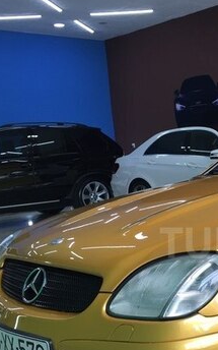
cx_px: 264
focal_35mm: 59
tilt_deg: -9.5
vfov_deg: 34.1
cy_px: 243
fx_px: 561
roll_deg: +3.8
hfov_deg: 20.5
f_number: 2.2
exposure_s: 1/100
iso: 50
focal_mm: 4.15
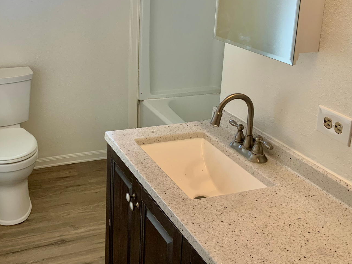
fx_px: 468
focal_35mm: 46
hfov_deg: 40.5
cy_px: 77
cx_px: 107
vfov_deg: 31.1
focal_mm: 3
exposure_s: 1/120
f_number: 1.8
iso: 32
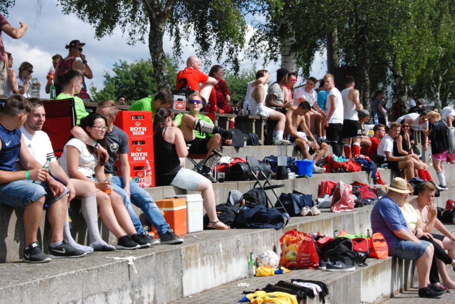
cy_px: 152
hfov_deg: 26.0
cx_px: 228
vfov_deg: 17.5
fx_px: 987
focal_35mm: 78
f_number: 16
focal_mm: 52
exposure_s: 1/1000
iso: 1600
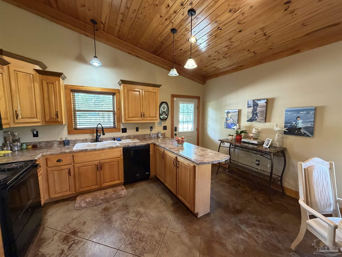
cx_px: 171
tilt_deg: -6.8
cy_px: 128
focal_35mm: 14
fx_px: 138
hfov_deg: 102.1
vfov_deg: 85.7
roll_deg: -0.5
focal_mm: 2.22
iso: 500
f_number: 2.2
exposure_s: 1/60
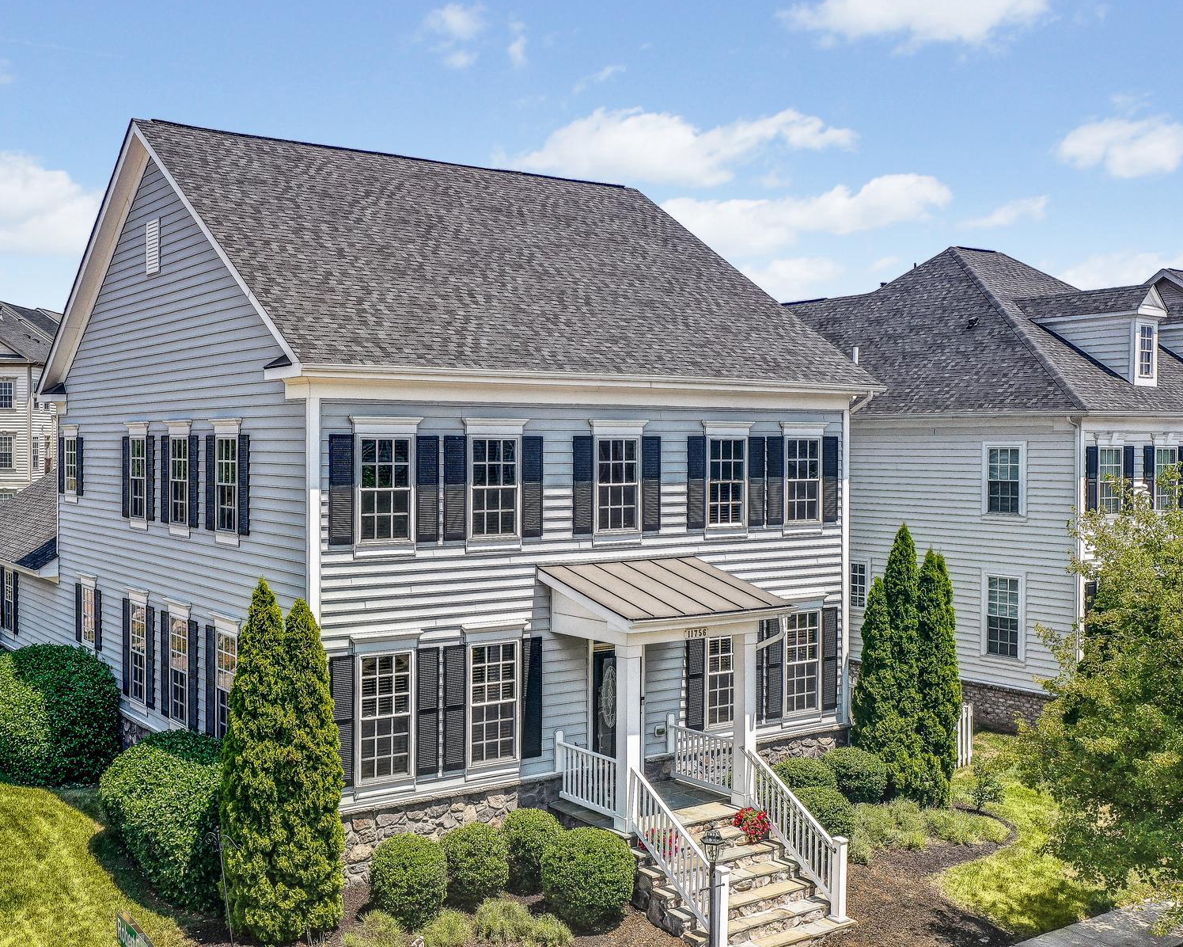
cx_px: 500
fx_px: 1260
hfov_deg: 50.1
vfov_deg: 41.2
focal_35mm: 36
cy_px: 486
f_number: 6.3
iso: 100
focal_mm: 10.3
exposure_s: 1/500
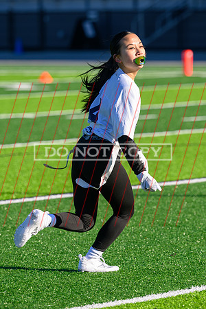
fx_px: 2520
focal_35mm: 294
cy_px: 127
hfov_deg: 4.7
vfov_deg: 7.0
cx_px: 112
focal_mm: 165
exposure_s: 1/1250
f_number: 3.5
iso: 180
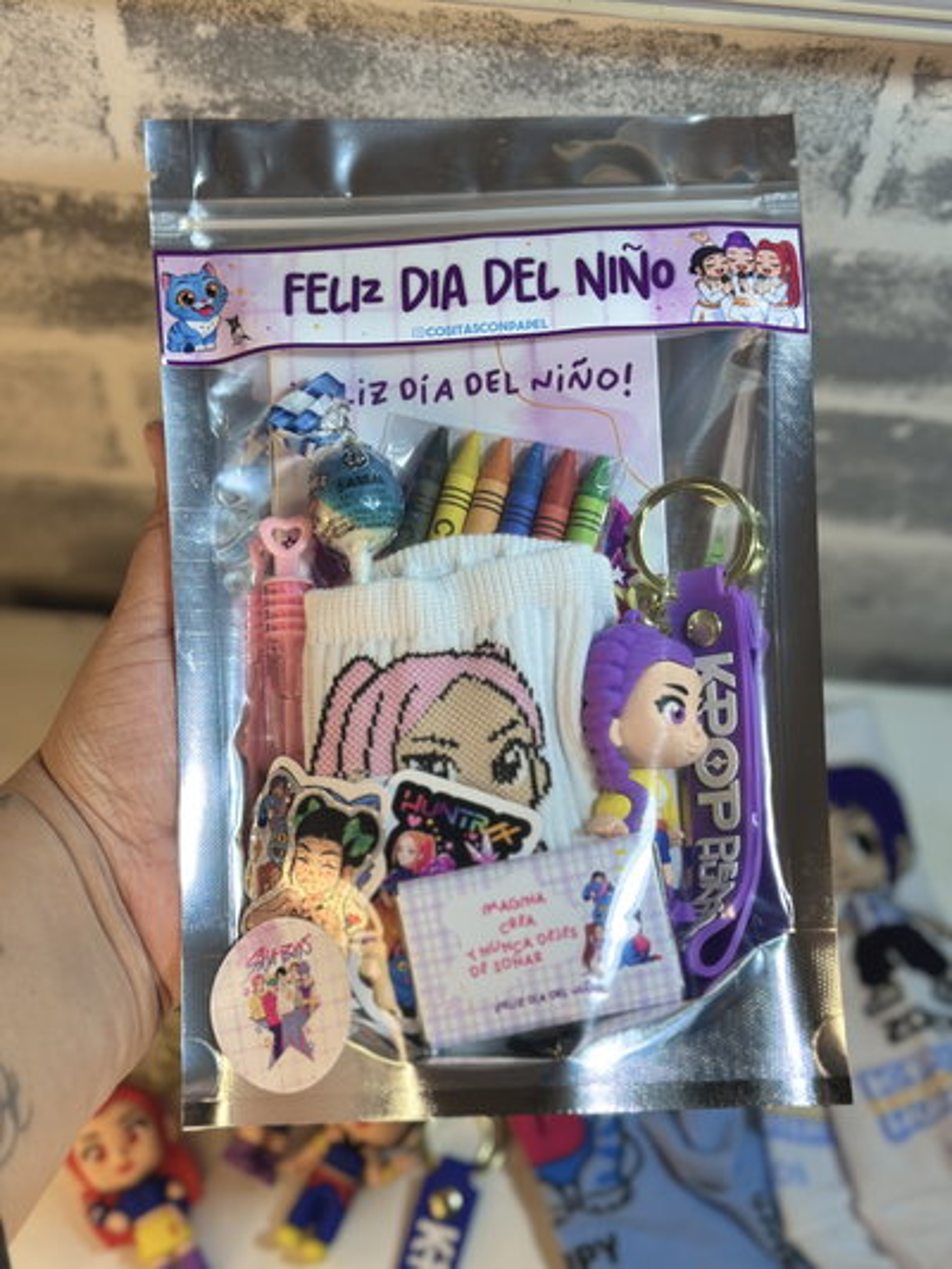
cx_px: 476
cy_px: 634
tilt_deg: -59.3
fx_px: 1759
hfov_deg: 30.3
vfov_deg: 39.6
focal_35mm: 48
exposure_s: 1/100
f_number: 1.78
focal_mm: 6.86
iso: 80
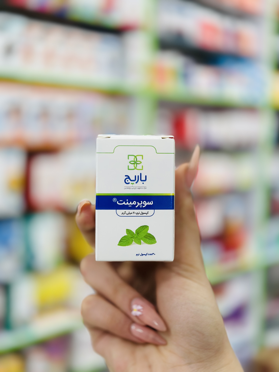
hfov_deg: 30.3
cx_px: 140
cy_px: 186
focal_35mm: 48
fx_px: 516
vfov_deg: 39.7
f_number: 1.78
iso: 100
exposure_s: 1/100
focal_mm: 6.86
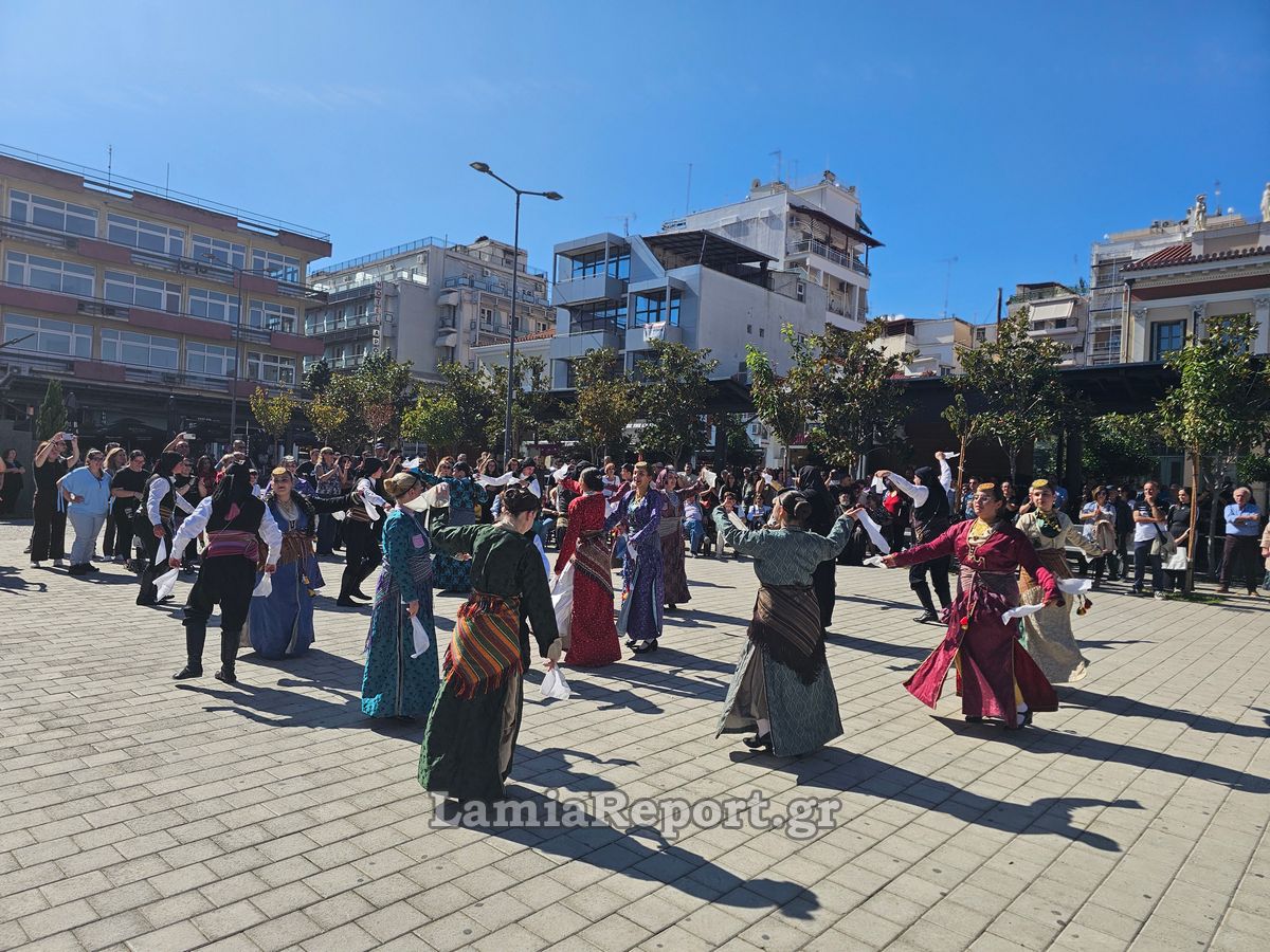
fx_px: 844
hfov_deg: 73.9
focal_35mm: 23
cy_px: 476
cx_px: 635
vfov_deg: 58.9
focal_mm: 6.3
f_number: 1.7
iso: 10
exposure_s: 1/1047
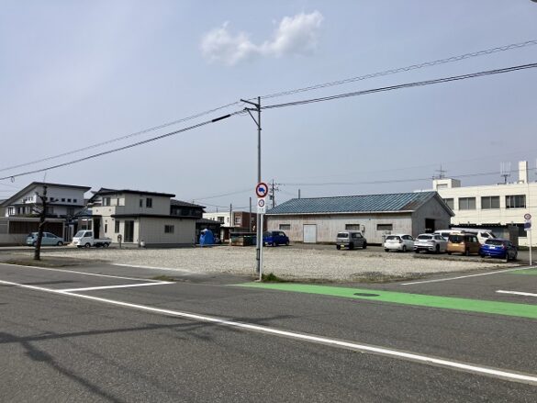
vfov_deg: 49.8
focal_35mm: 28
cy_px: 202
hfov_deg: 63.4
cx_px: 268
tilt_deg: +4.0
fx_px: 434
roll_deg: -0.6
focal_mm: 3.99
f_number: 1.8
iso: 32
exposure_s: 1/4878
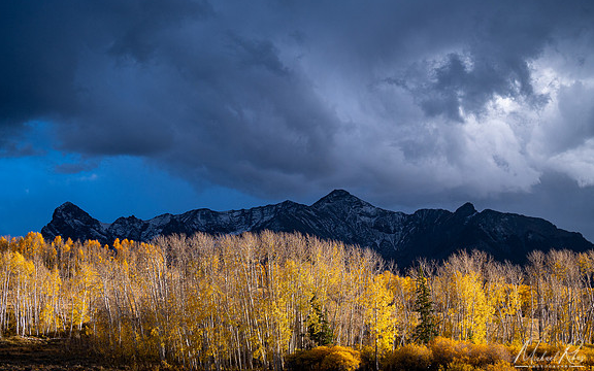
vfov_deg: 16.9
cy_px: 178
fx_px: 1247
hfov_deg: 26.8
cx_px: 296
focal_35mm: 77
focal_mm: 50
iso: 250
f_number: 5.6
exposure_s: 1/160
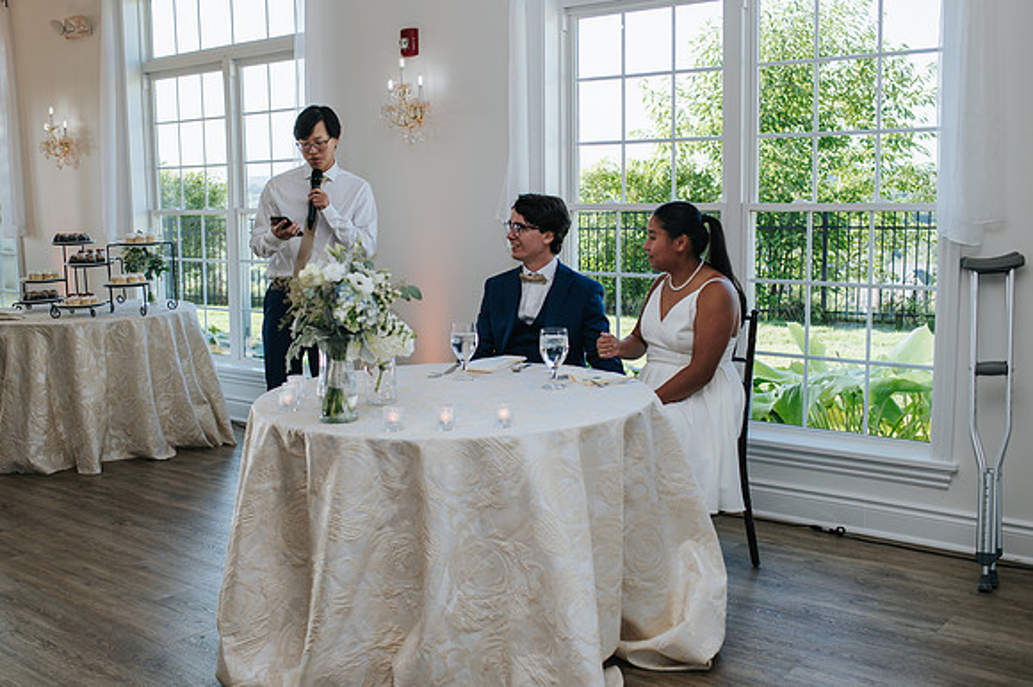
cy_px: 345
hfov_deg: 48.5
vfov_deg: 33.4
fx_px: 1145
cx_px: 457
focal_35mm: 40
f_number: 3.2
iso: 100
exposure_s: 1/200
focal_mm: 35
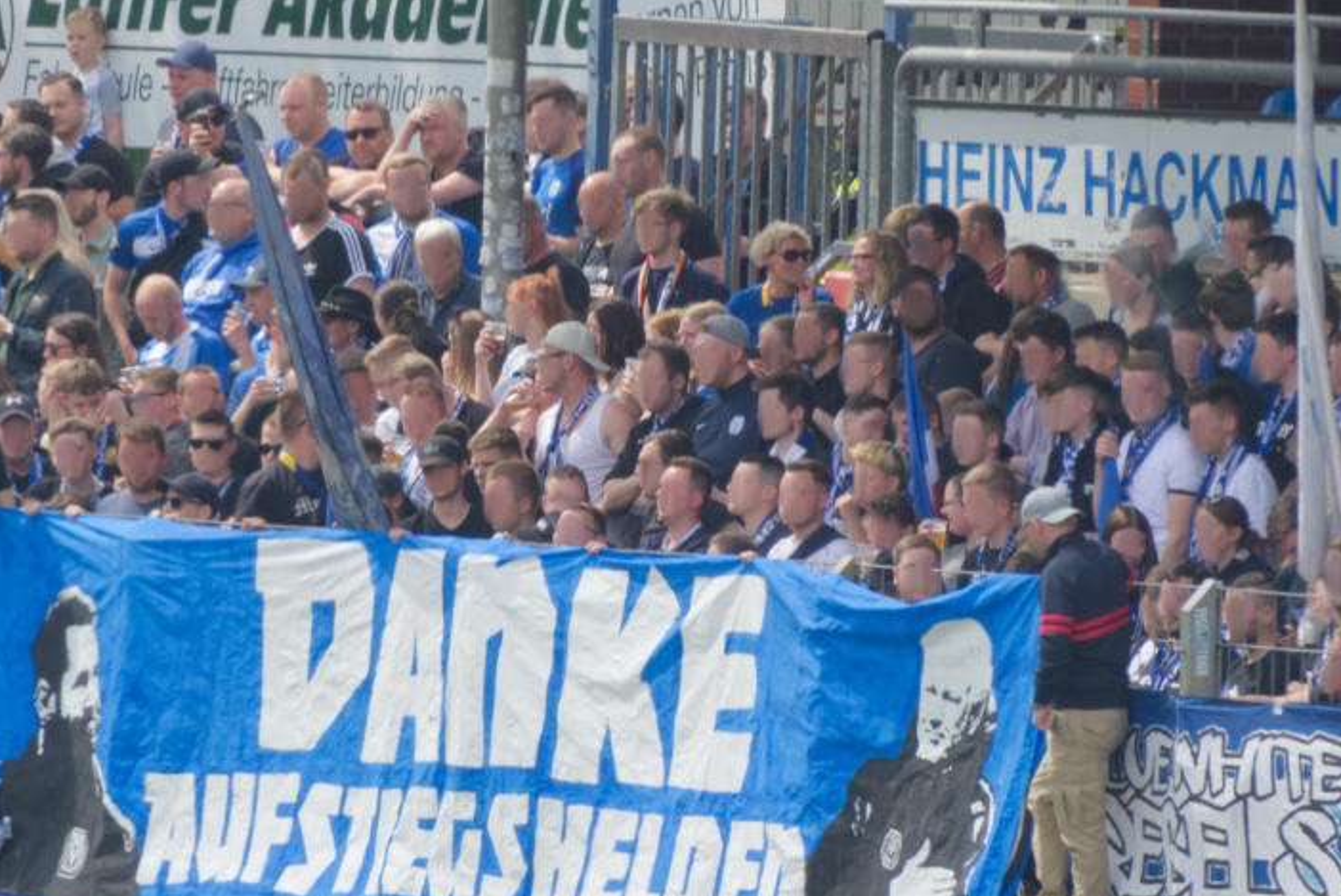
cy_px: 426
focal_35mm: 1026
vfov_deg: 1.3
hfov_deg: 2.0
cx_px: 502
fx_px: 38241
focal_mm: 220
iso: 200
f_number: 7.1
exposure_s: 1/250
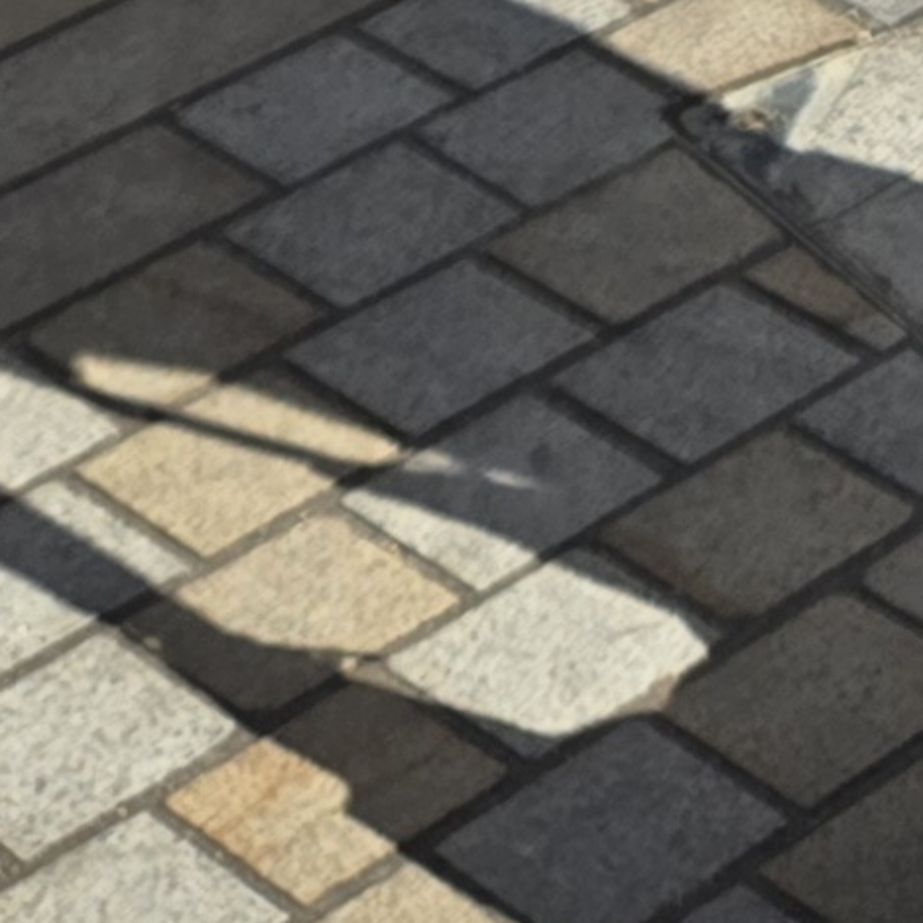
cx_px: 1917
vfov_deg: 8.5
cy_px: -2305
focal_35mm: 151
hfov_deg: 10.5
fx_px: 4555
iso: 25
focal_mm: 5.4
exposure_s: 1/1667
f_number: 1.8
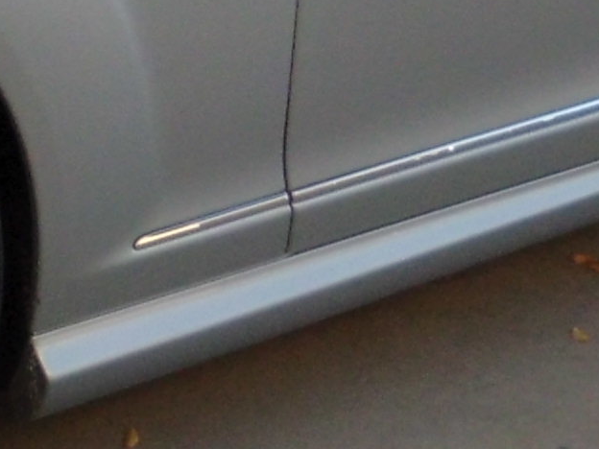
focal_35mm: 180
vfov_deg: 8.2
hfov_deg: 10.9
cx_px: 52
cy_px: 69
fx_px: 3115
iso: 100
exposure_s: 1/250
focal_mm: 4.6
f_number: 3.2
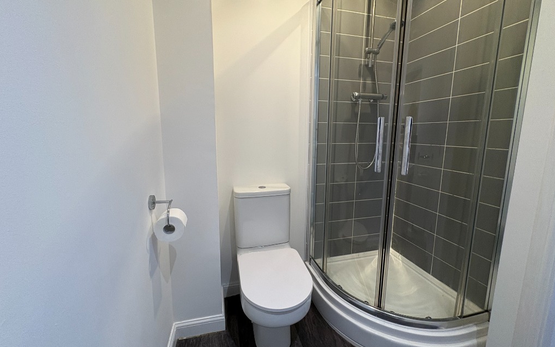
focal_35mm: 15
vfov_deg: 74.7
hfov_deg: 101.5
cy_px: 166
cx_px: 279
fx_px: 227
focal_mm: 2.22
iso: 200
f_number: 2.2
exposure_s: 1/50
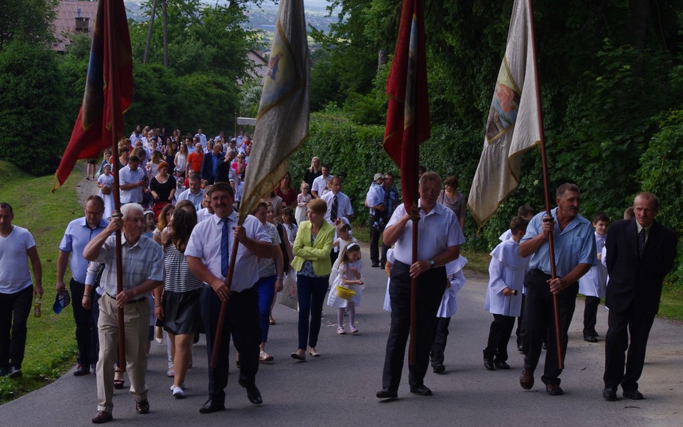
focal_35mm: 79
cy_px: 179
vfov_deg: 16.5
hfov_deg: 26.0
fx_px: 1471
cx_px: 246
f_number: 11
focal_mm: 40
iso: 400
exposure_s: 1/180
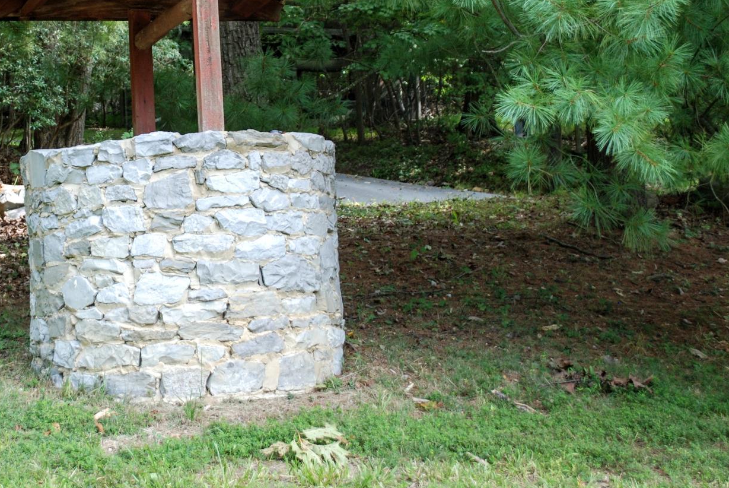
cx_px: 153
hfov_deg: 26.5
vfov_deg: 18.0
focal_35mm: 75
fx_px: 1520
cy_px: 91
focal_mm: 30
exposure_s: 1/125
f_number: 4.8
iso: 250
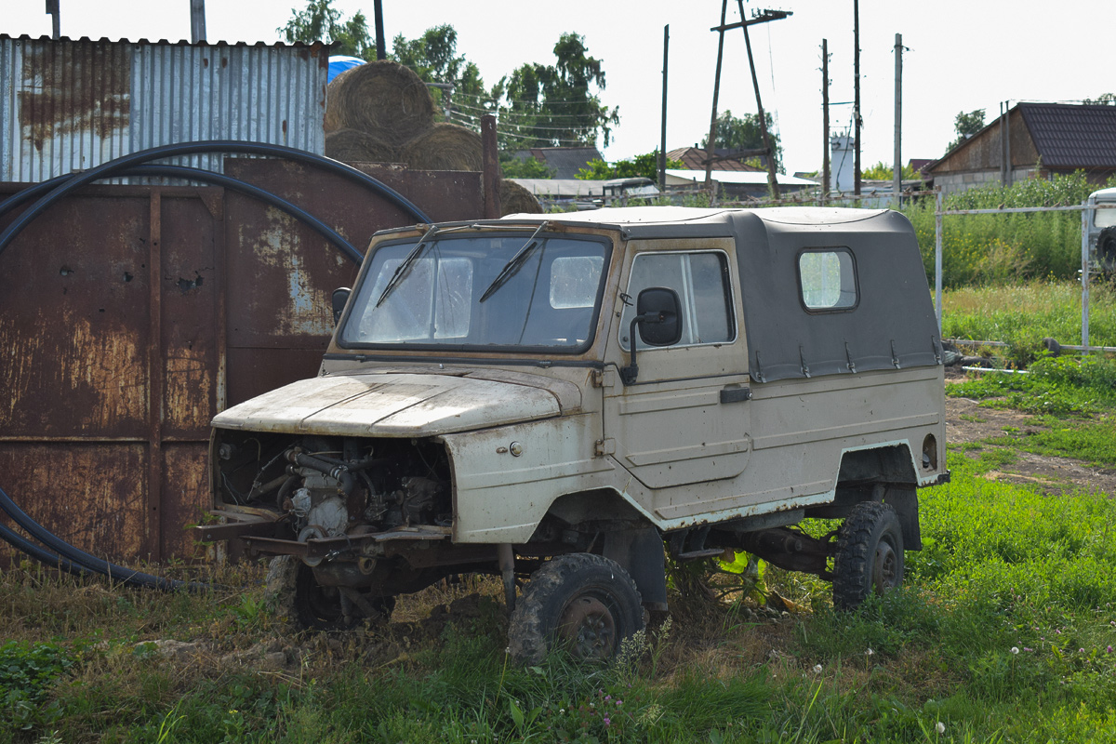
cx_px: 558
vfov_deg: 22.6
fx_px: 1860
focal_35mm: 60
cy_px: 372
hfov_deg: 33.4
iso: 400
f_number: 5.6
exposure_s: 1/800
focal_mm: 40
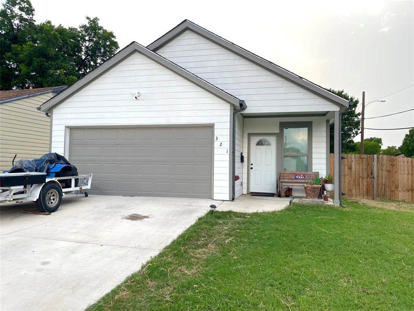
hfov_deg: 67.3
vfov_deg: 53.1
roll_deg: -1.6
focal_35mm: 26
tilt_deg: +4.2
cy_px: 156
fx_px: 311
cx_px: 207
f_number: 1.6
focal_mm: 4.2
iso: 32
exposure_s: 1/1072
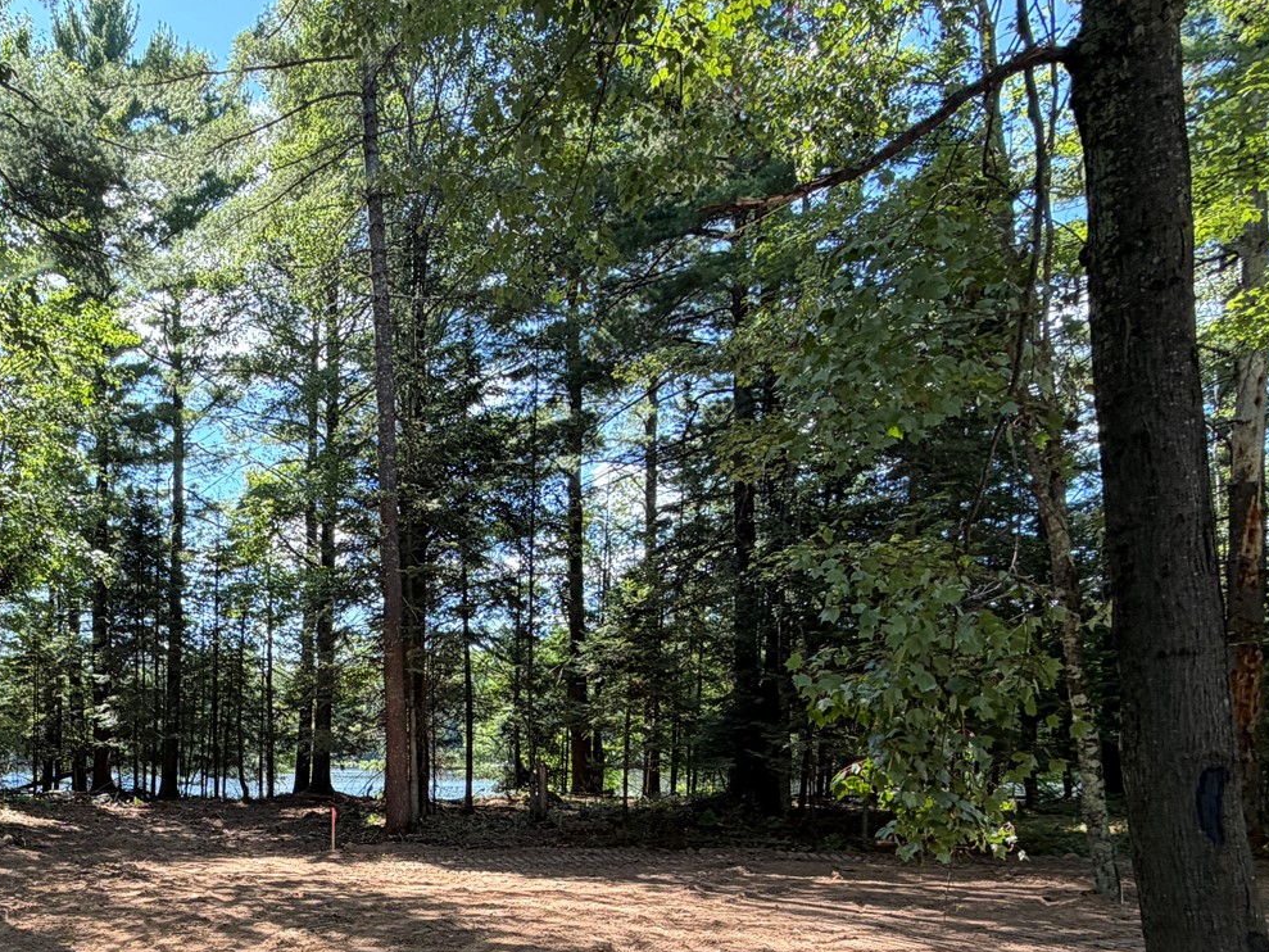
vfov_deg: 44.9
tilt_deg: -2.3
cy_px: 812
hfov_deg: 56.2
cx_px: 217
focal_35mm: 29
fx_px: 1063
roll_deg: +0.0
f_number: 2.2
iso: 50
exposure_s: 1/121
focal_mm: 2.22
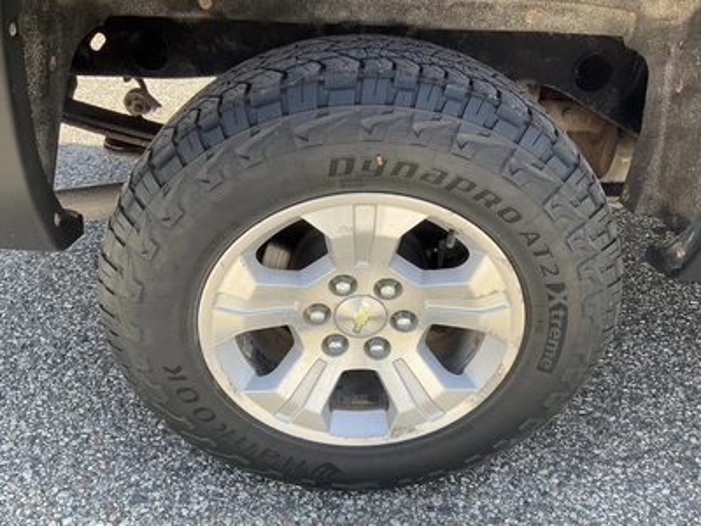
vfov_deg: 48.2
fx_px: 587
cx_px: 350
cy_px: 263
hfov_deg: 61.7
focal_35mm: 29
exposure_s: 1/320
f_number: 1.8
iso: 25
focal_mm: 3
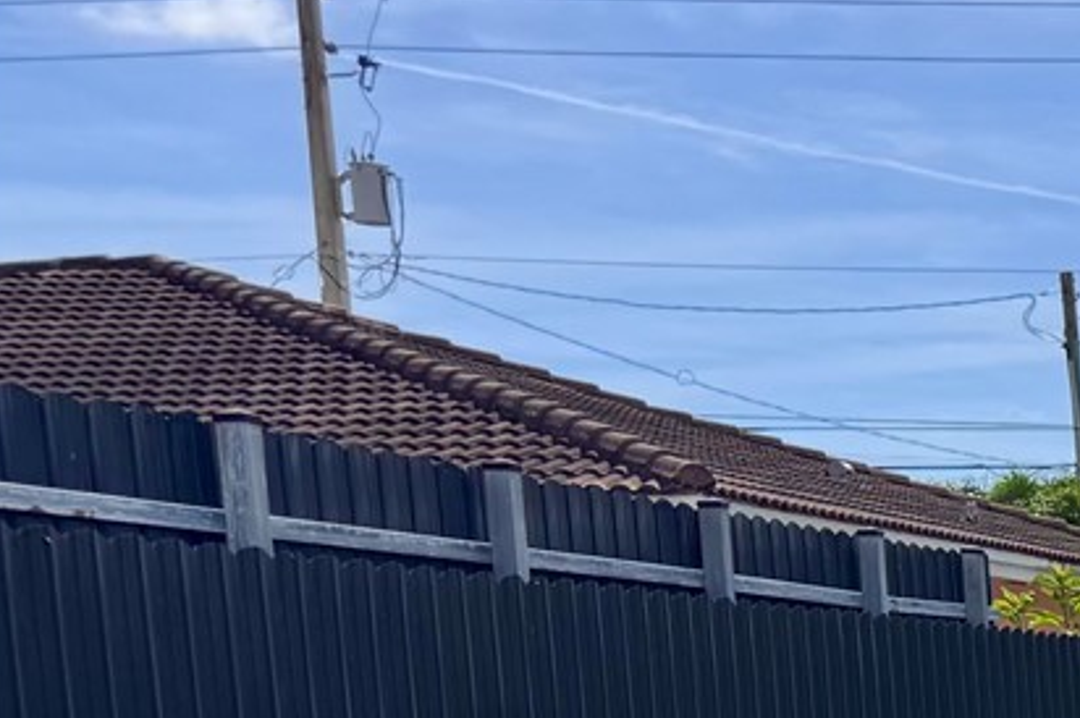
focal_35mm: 97
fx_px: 2908
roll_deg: +0.4
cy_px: 1200
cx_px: 2076
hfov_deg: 16.6
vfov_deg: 13.0
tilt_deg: -9.4
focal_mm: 6.76
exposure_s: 1/4310
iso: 80
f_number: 1.78
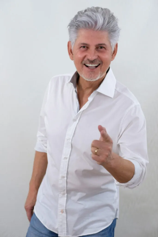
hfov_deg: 16.3
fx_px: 553
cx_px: 79
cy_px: 118
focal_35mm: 84
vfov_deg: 24.2
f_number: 2.5
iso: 500
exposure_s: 1/40
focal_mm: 56
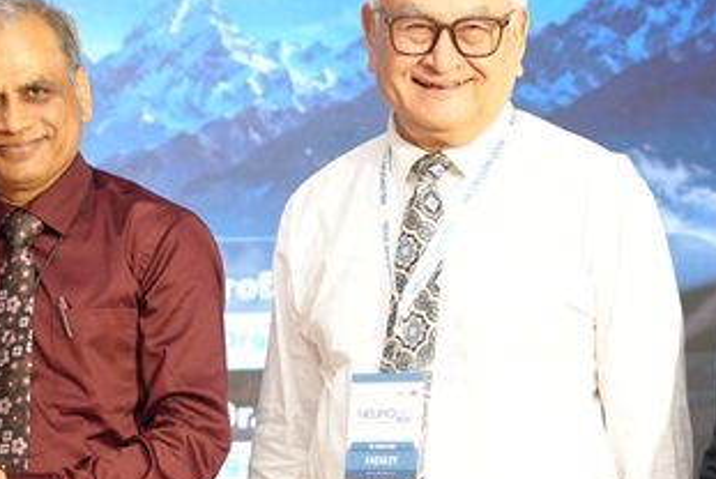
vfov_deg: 9.2
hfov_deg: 13.7
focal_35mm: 149
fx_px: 2966
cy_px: 294
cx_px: 246
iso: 1250
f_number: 3.2
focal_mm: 58
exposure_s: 1/160
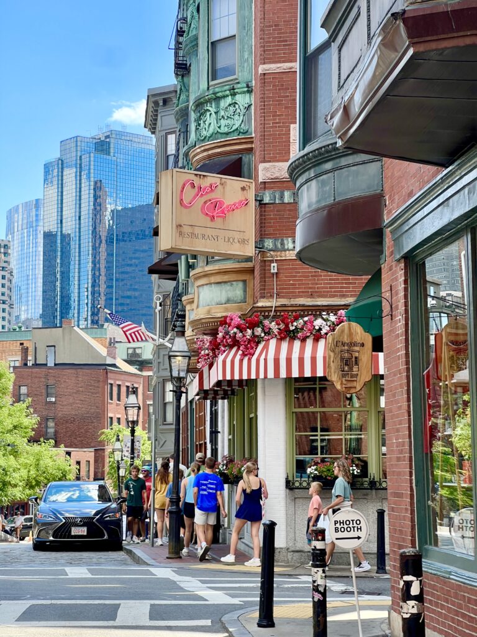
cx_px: 238
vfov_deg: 25.3
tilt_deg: +6.0
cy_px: 318
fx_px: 1415
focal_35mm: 77
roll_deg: -1.1
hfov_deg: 19.1
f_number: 2.8
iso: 32
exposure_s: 1/155
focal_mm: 9
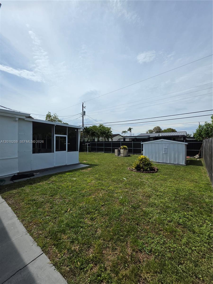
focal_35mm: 13
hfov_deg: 89.9
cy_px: 142
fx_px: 107
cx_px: 106
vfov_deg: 106.2
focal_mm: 2.2
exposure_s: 1/4123
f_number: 1.9
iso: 32
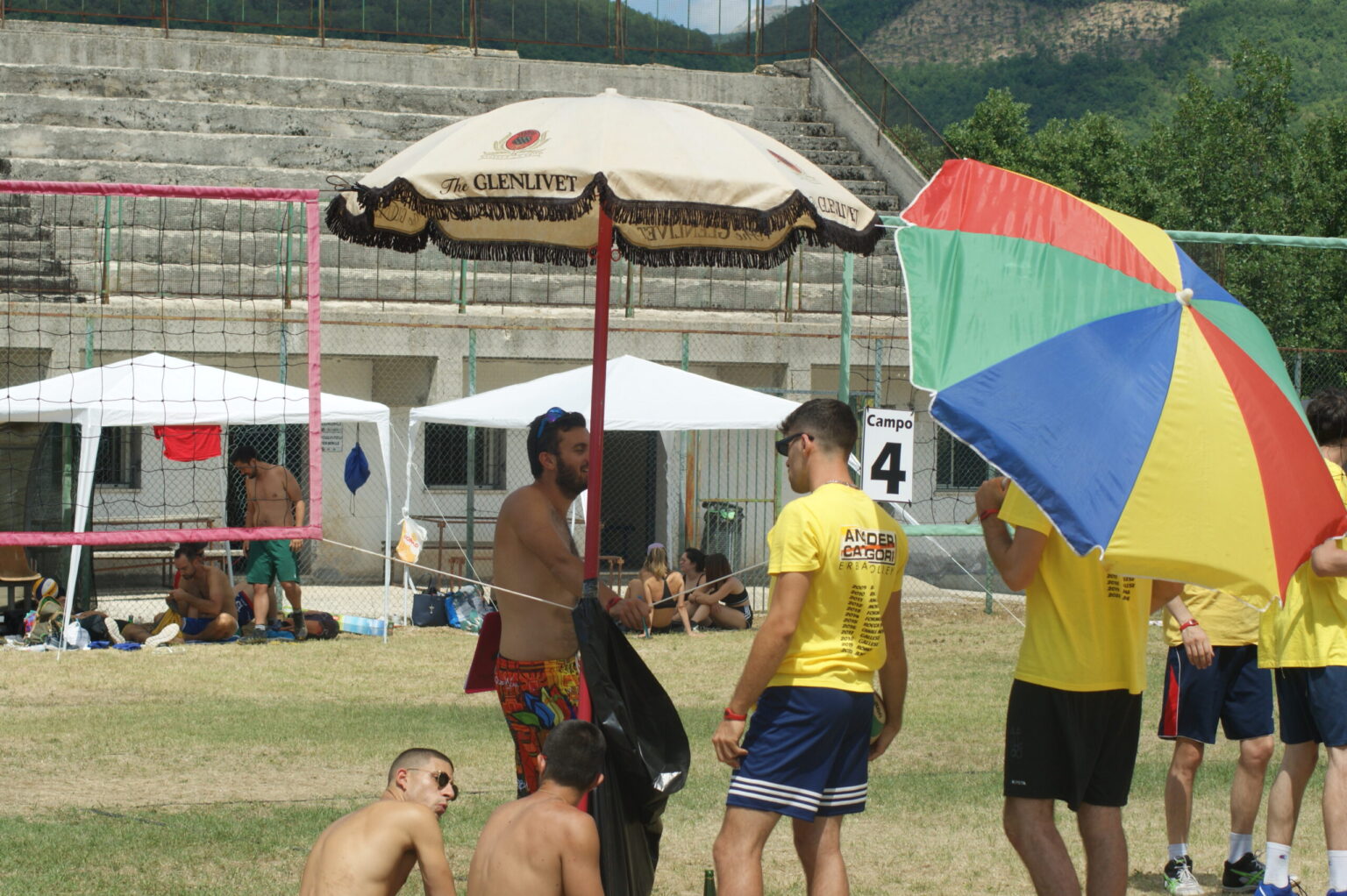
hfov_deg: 19.5
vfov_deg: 13.0
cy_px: 448
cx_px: 674
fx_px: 3926
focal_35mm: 105
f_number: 8
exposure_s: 1/160
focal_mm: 70
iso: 100
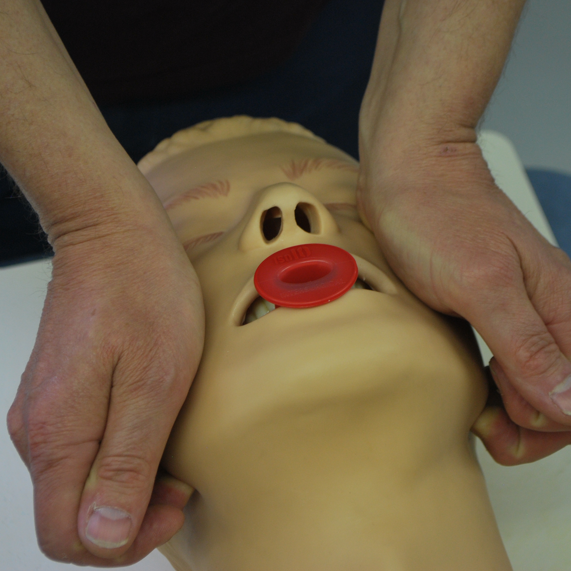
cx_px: 292
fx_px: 1971
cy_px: 285
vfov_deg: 16.5
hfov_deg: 16.5
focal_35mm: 106
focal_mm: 55
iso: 360
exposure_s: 1/30
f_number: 5.6
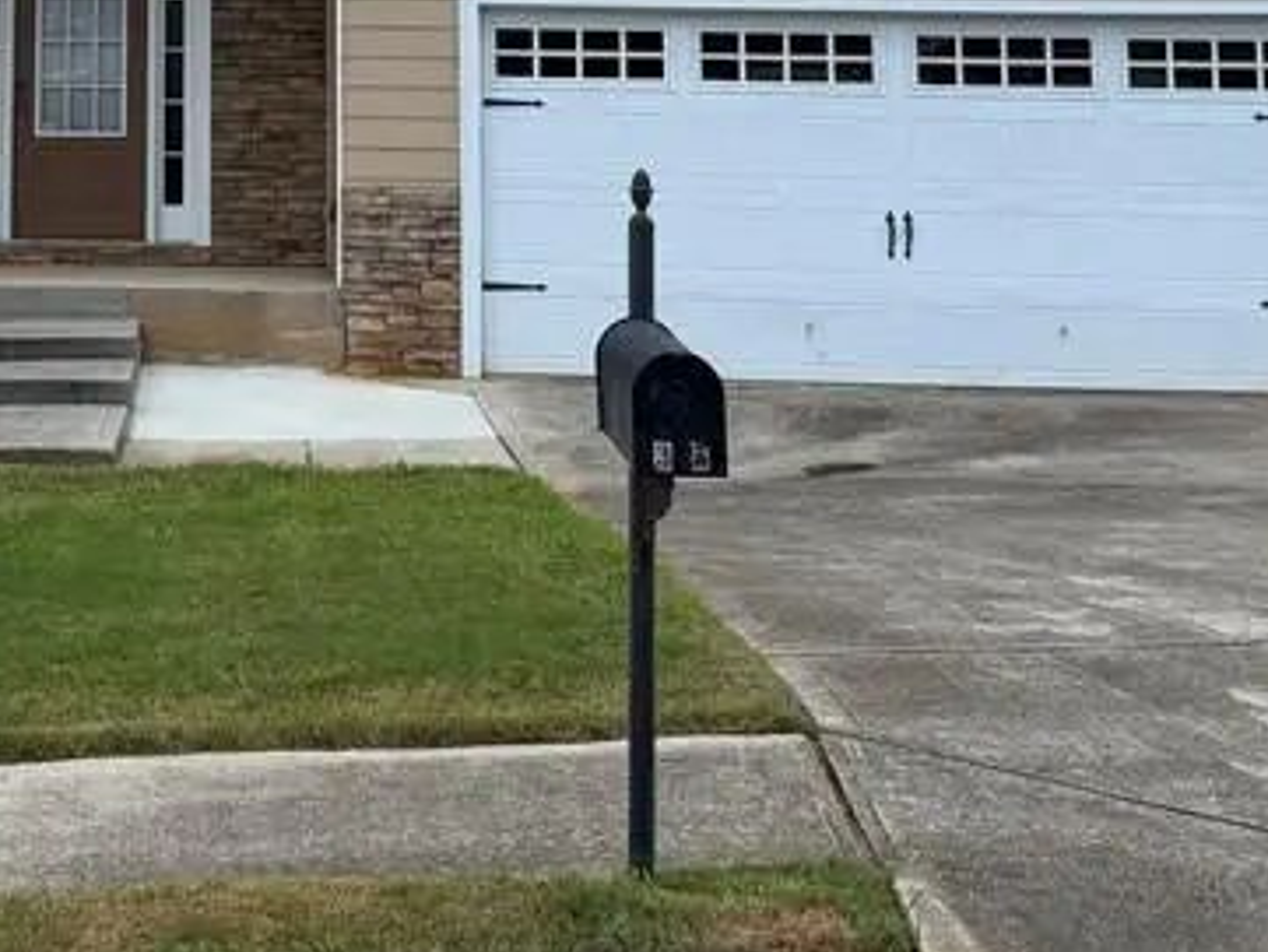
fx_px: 2492
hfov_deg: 27.4
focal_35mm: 68
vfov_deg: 20.2
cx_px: 98
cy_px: -211
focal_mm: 6.76
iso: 100
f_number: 1.78
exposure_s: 1/4405
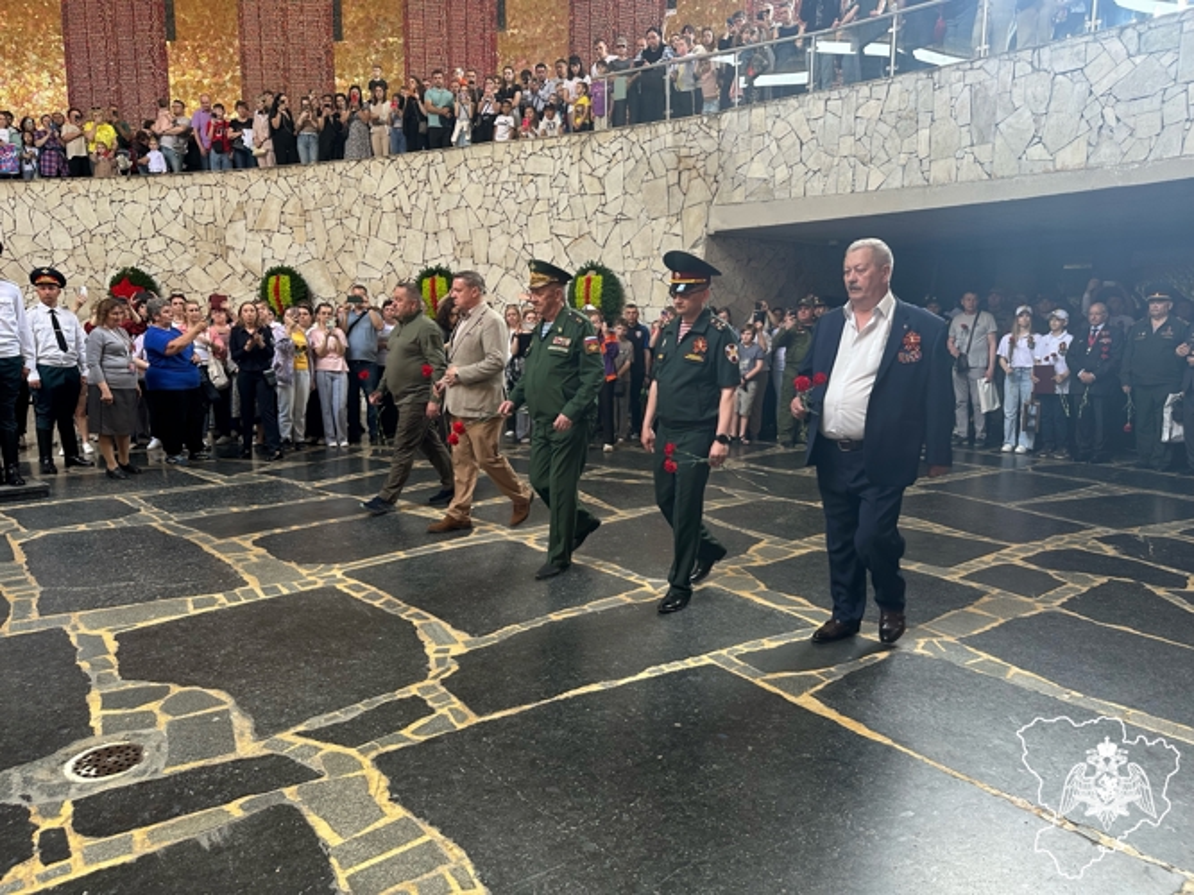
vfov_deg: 56.8
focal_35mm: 24
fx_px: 828
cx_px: 597
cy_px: 448
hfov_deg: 71.6
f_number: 1.78
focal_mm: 6.86
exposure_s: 1/121
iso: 125
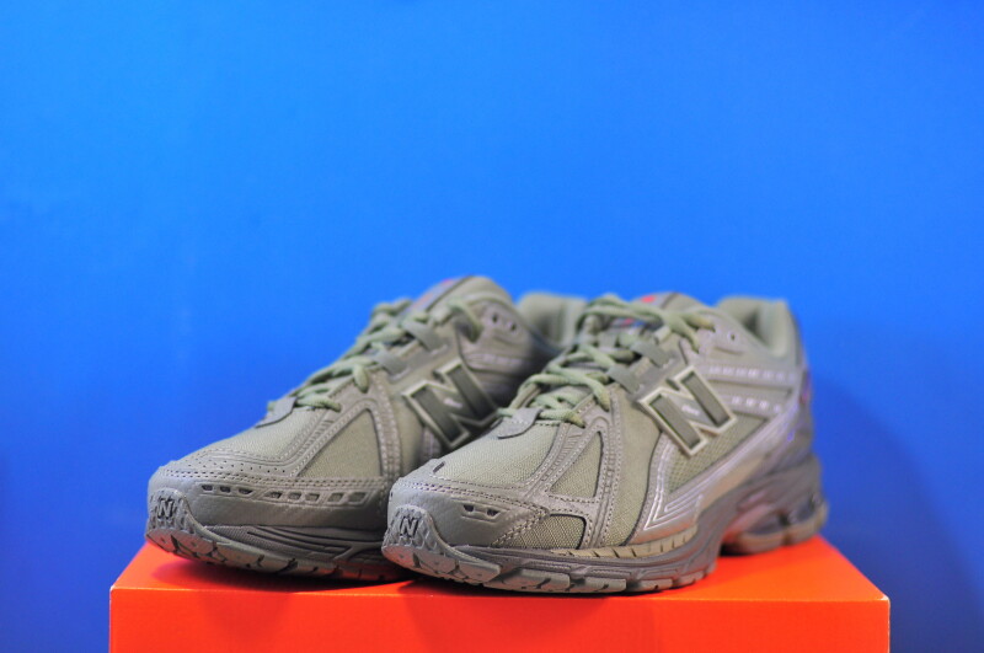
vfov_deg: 18.1
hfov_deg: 27.0
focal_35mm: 75
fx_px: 2047
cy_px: 326
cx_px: 492
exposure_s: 1/320
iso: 250
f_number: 2
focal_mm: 50
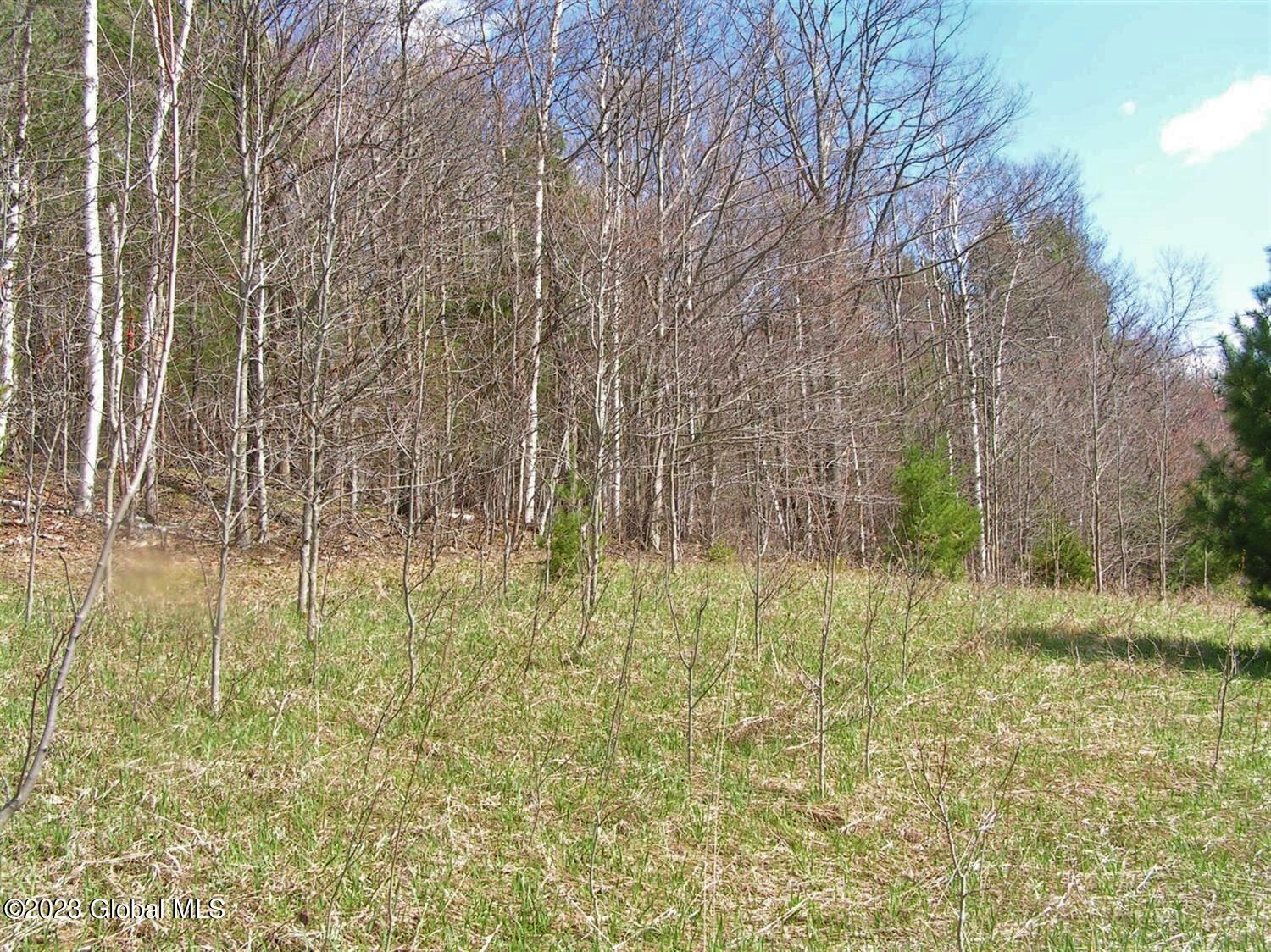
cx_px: 636
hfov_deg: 49.0
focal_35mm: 38
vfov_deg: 37.7
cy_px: 476
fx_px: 1395
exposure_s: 1/100
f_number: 5.6
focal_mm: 6.3
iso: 50
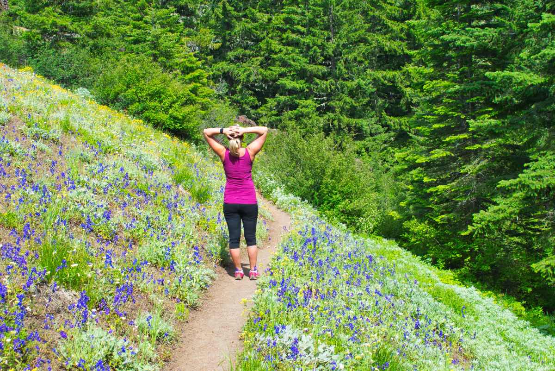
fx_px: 786
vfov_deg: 26.5
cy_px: 186
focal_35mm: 51
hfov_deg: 38.9
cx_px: 278
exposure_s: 1/320
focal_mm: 34
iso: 400
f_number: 10
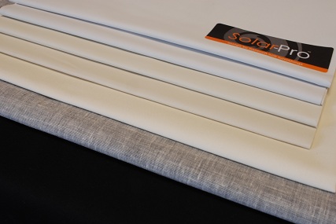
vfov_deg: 31.9
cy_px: 112
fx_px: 392
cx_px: 168
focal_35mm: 42
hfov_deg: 46.4
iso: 125
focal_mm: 28
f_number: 22
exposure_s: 1/1.5
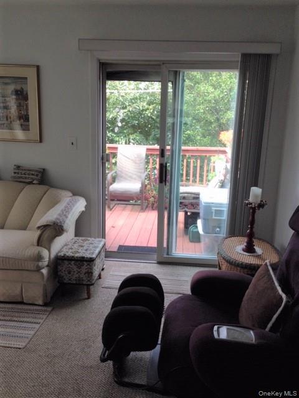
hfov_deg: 42.9
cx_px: 150
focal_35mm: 33
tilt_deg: -13.7
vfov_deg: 55.4
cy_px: 199
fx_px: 380
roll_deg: -1.7
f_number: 2.4
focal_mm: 4.12
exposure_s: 1/120
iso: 64
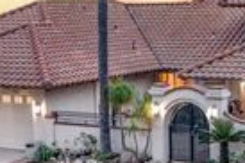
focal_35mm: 102
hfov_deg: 19.8
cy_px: 107
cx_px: 202
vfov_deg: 13.4
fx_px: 693
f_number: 4
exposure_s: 1/15
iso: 400
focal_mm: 10.26
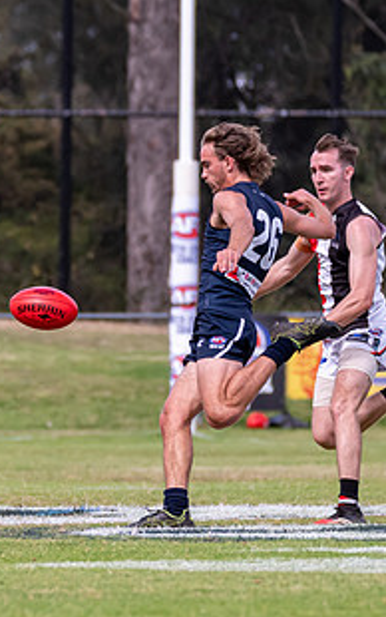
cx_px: 43
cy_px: 353
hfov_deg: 1.6
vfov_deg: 2.5
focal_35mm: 847
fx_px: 14243
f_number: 6.3
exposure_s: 1/1600
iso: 800
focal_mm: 280
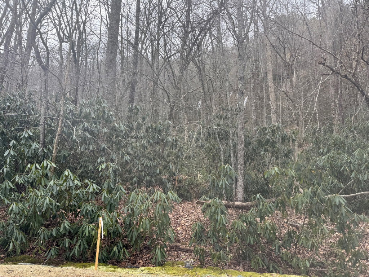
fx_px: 256
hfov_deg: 71.6
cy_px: 138
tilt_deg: +9.9
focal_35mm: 24
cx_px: 184
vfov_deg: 56.8
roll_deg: -2.1
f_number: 1.78
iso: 80
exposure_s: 1/693
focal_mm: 6.76
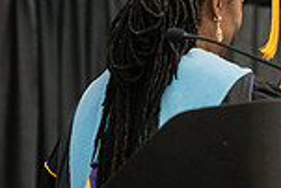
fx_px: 3000
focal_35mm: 384
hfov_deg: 5.4
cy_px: 62
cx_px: 218
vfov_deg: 3.6
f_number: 3.5
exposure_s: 1/200
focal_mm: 100
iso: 3200
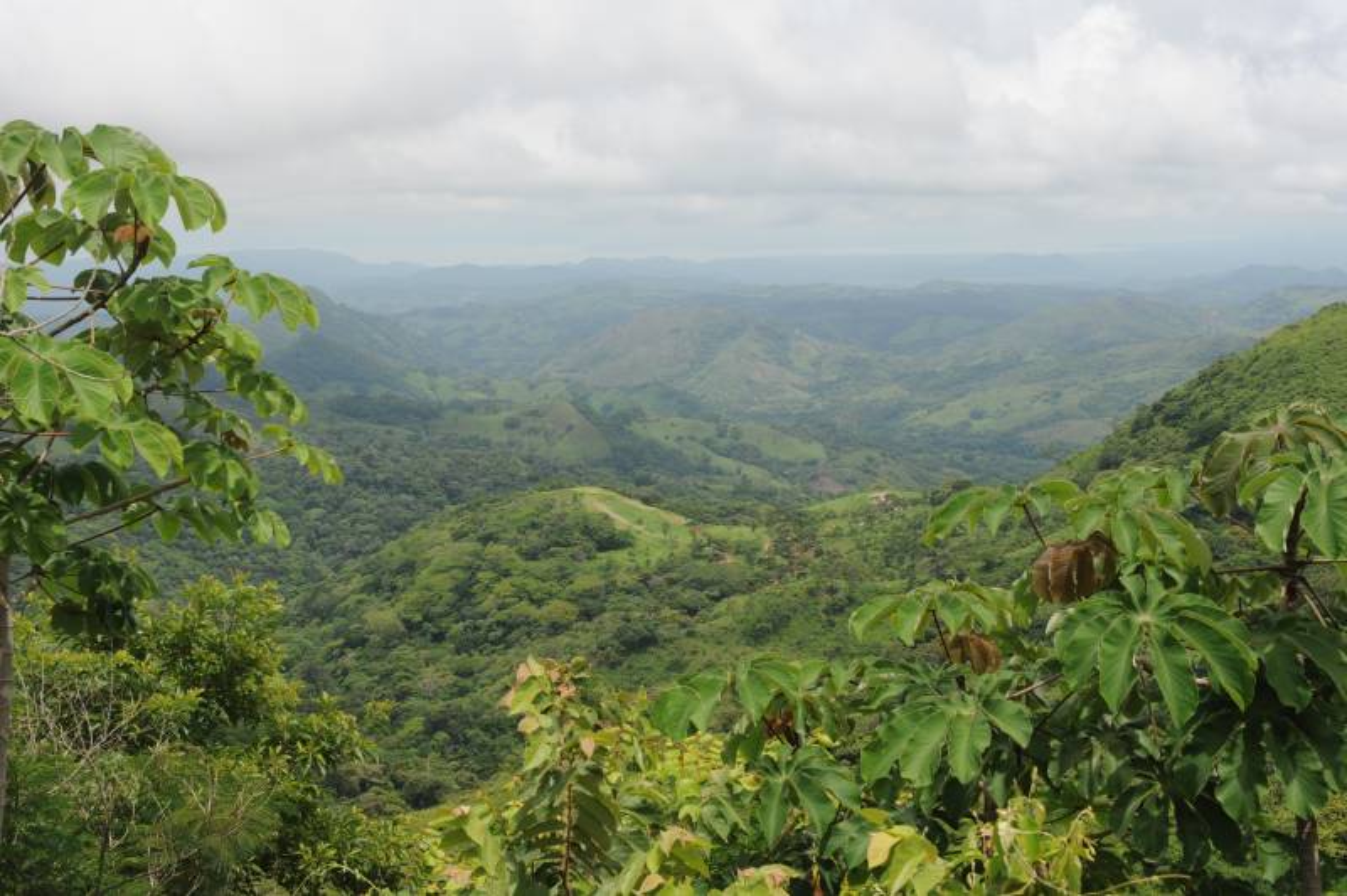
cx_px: 674
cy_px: 448
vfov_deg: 26.9
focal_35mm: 50
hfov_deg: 39.6
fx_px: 1869
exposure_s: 1/200
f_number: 11
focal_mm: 50
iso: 200
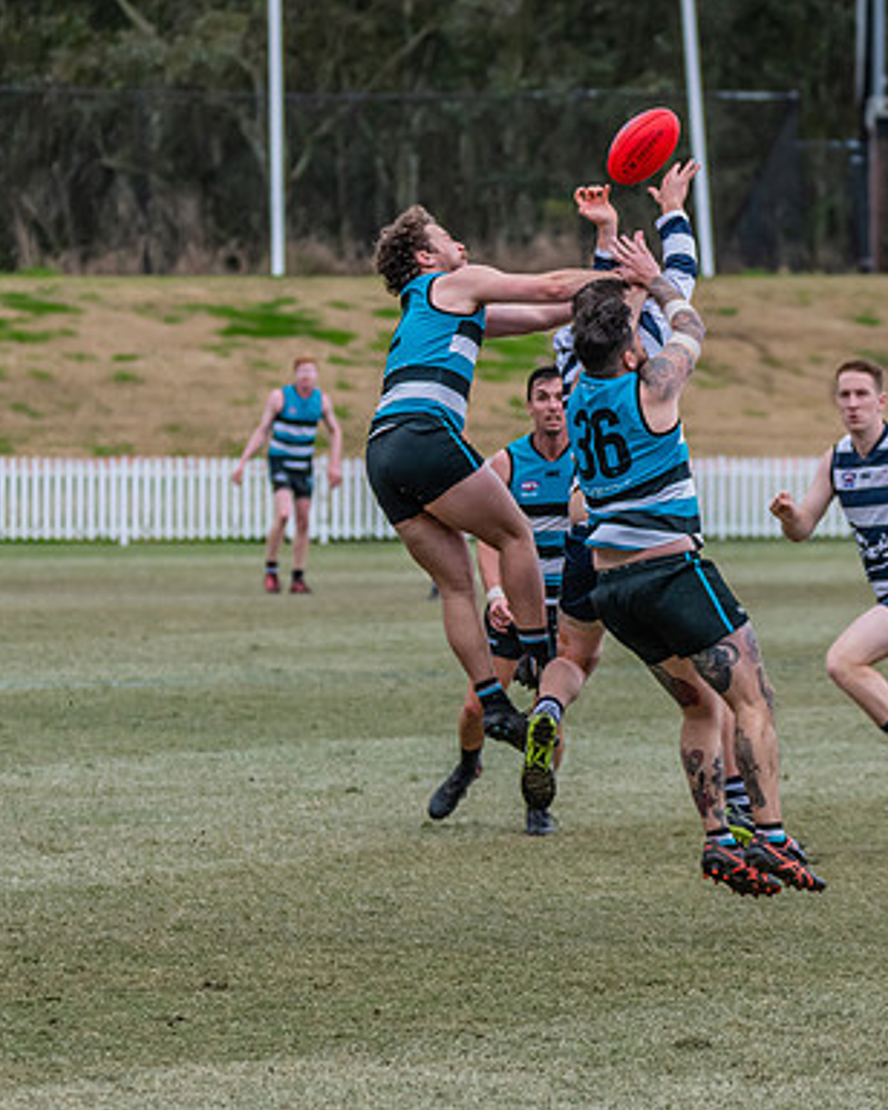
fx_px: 11794
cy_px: 476
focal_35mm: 359
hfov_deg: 4.3
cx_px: 531
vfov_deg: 5.4
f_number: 5.3
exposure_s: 1/1600
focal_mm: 200
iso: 1400
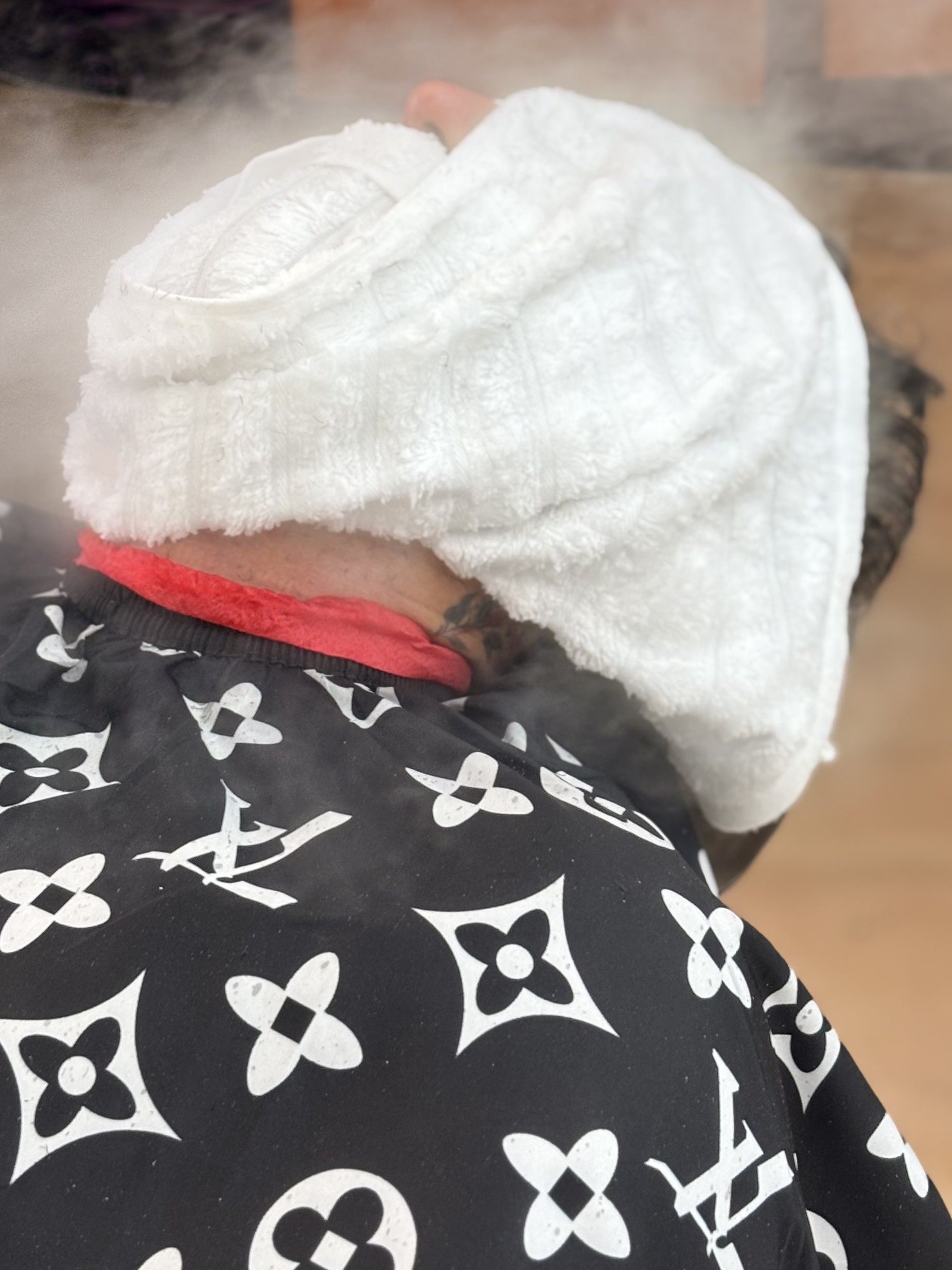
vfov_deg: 22.9
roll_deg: +0.7
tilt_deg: -20.2
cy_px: 357
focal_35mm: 85
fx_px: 3117
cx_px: 457
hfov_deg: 17.4
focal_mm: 5.96
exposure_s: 1/60
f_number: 1.6
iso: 32
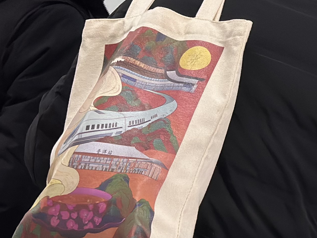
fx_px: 1410
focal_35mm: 154
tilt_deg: +0.1
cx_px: 458
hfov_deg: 12.3
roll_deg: -1.0
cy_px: 1
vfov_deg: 9.6
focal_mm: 6.86
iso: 160
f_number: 1.78
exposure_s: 1/100
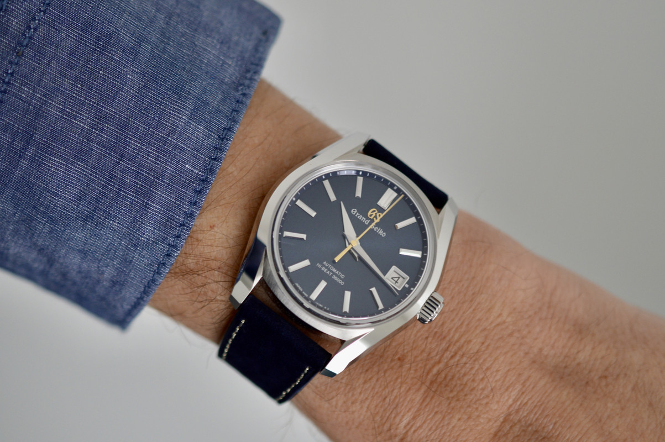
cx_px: 332
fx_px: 1107
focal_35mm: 60
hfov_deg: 33.4
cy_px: 221
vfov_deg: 22.6
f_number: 3.5
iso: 400
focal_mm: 40
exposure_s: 1/60
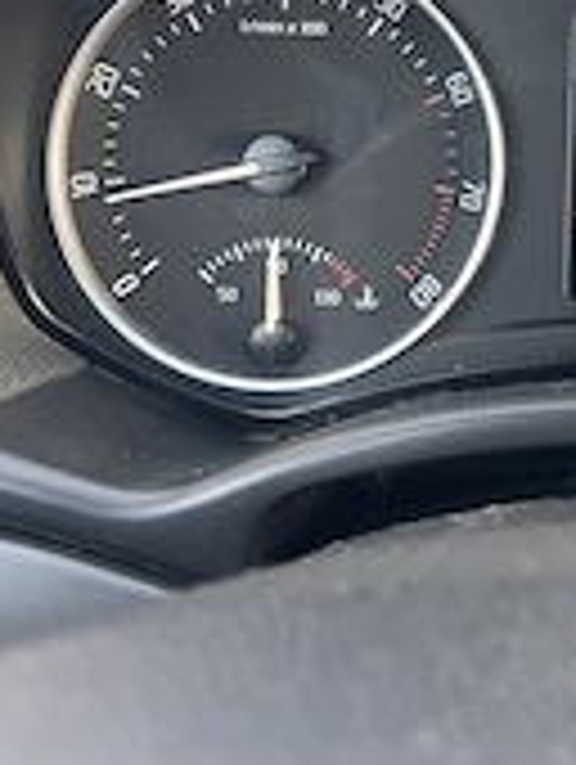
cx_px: 662
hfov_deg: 22.5
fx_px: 1350
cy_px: 99
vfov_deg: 30.5
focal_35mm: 61
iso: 400
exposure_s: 1/60
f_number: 1.5
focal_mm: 5.7
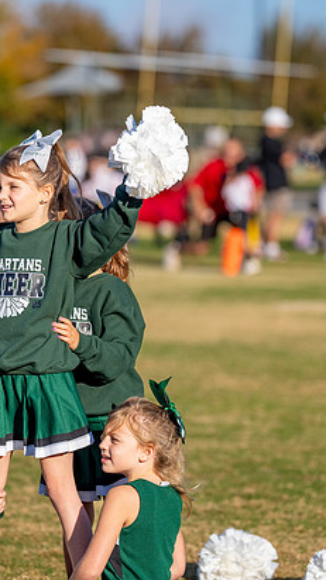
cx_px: 64
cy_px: 293
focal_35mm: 228
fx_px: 3506
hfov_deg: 5.3
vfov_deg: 9.5
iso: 250
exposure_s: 1/4000
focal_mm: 136
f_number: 2.8
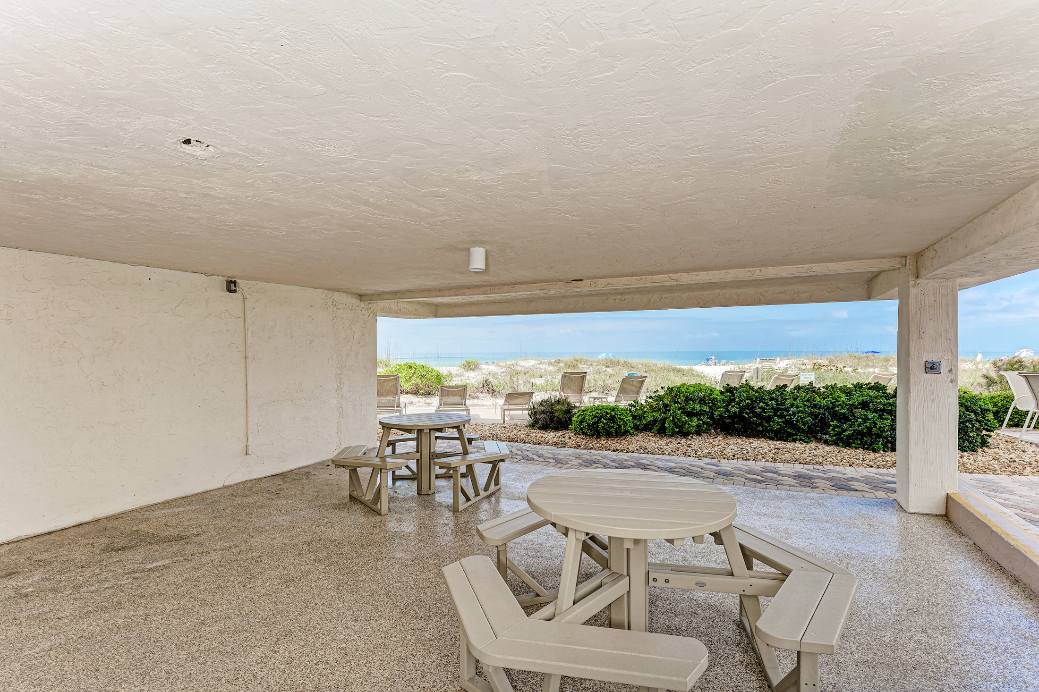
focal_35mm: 17
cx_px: 520
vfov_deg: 70.4
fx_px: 491
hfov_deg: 93.3
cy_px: 346
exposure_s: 1/250
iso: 100
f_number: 7.1
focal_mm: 17
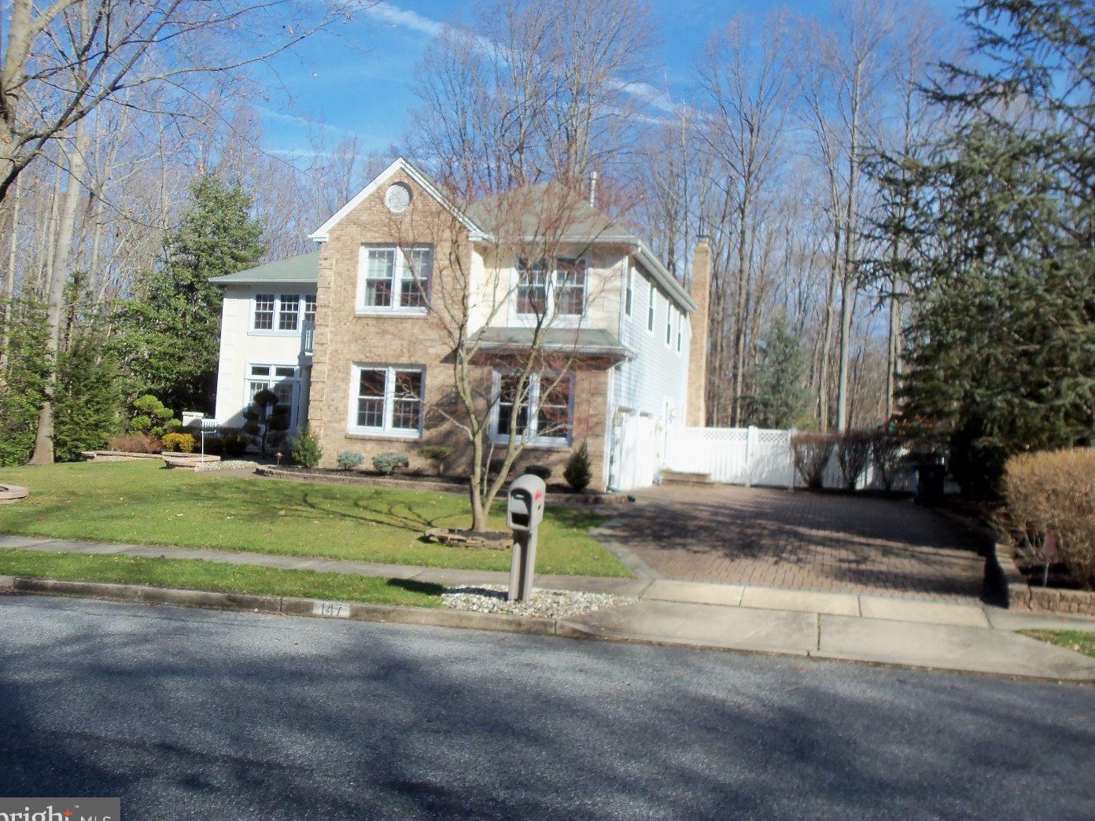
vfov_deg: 46.8
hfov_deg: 60.0
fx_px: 949
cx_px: 549
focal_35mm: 30
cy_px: 418
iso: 80
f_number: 3.4
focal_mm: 5.2
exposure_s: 1/640
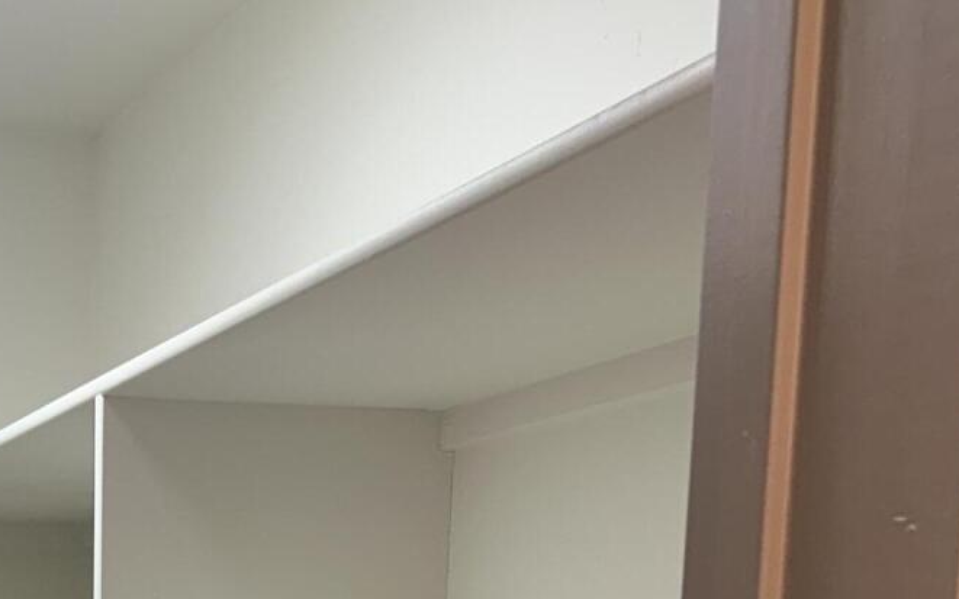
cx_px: 70
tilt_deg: -11.8
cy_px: 1147
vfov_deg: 14.5
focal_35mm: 77
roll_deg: -0.7
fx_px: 2012
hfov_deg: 25.8
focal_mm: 6.86
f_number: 1.78
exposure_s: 1/120
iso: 125
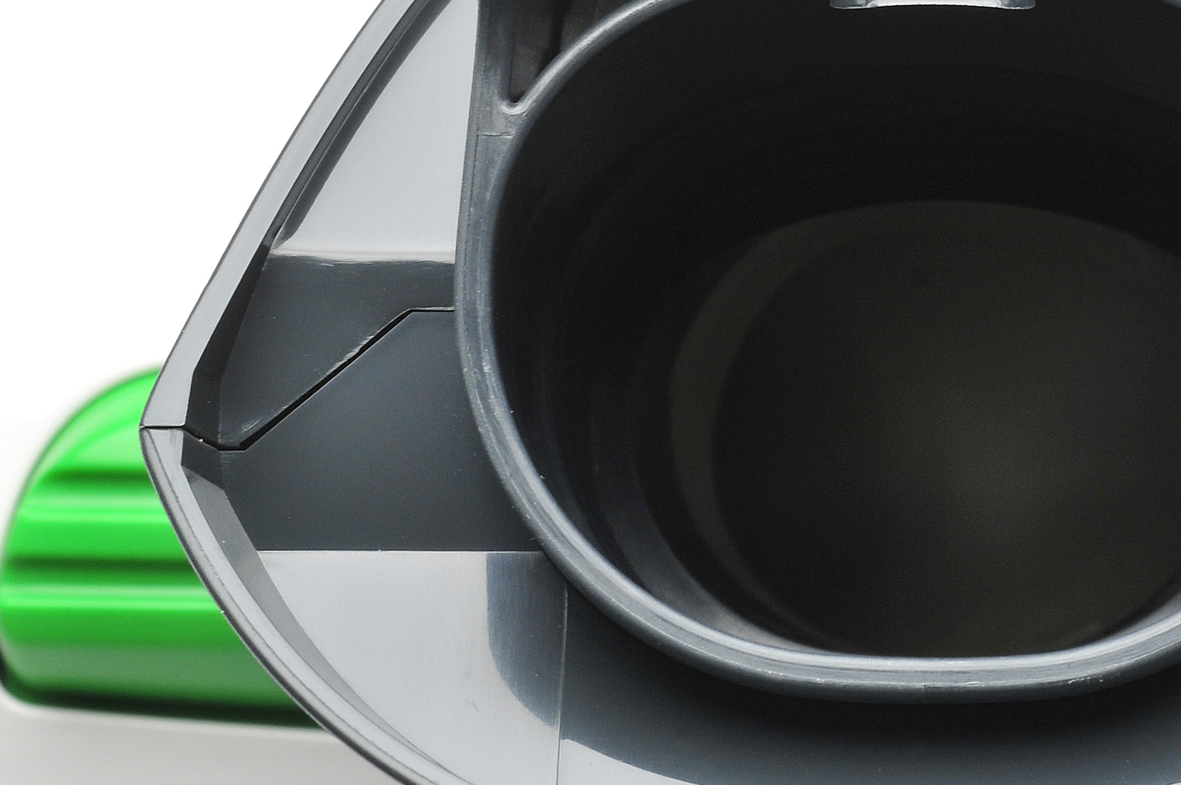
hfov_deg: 27.8
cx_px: 972
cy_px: 331
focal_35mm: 71
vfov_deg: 19.1
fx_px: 2326
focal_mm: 24
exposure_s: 1/125
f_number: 11
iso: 200
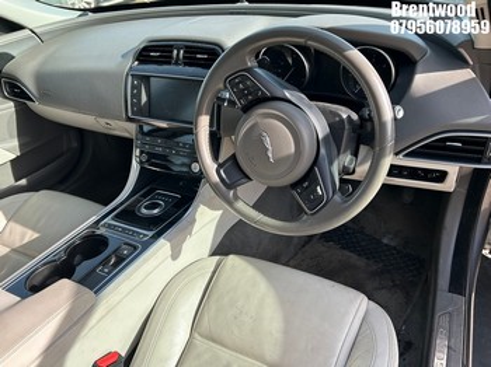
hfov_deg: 67.3
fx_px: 369
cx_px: 246
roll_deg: +8.2
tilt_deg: -34.3
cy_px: 184
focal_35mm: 26
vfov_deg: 53.0
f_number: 1.5
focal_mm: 5.7
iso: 50
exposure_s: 1/758
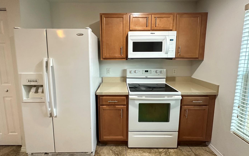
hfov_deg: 94.3
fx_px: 115
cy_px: 70
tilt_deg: -7.2
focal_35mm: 17
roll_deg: +0.0
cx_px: 118
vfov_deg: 67.8
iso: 500
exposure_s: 1/60
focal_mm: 2.22
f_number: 2.2
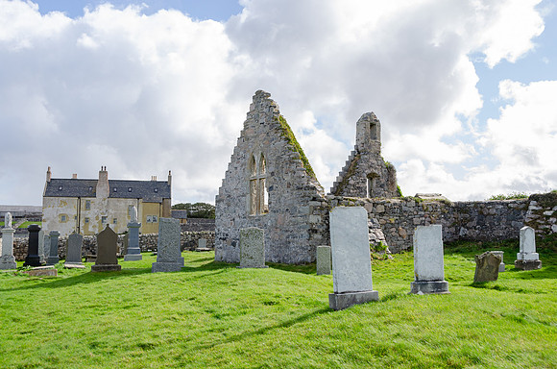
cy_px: 184
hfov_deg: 57.3
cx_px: 278
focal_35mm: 33
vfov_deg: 39.8
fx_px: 509
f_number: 8
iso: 100
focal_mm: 22
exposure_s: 1/125
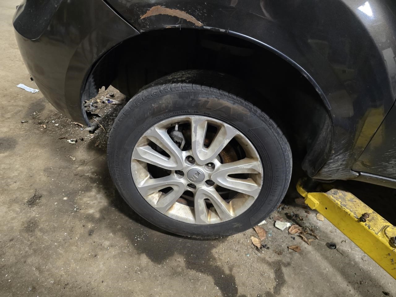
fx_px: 263
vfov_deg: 58.9
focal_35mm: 23
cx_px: 198
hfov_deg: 73.9
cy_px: 148
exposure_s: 1/60
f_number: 1.7
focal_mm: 6.3
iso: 800
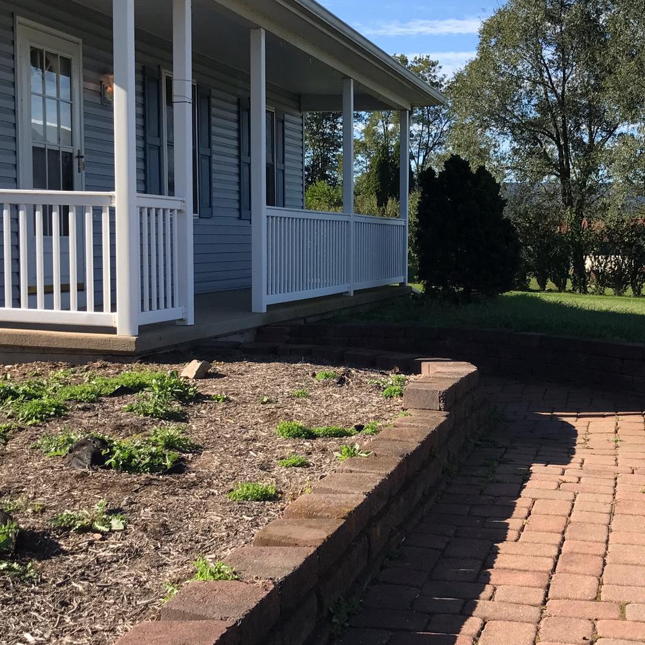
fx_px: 1117
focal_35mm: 53
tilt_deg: -5.2
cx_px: 402
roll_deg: -0.2
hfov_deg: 32.1
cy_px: 349
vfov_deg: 32.2
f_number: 1.8
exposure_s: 1/1330
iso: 20
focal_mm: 3.99
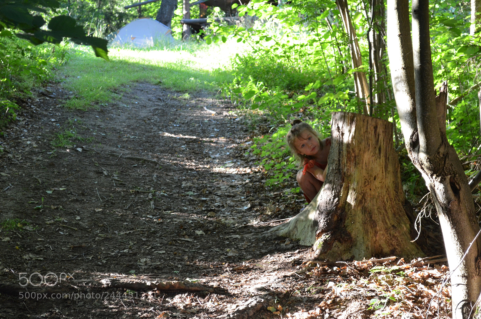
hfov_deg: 24.7
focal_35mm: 82
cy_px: 160
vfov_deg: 16.5
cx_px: 240
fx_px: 1100
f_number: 5.6
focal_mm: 55
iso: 800
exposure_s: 1/60
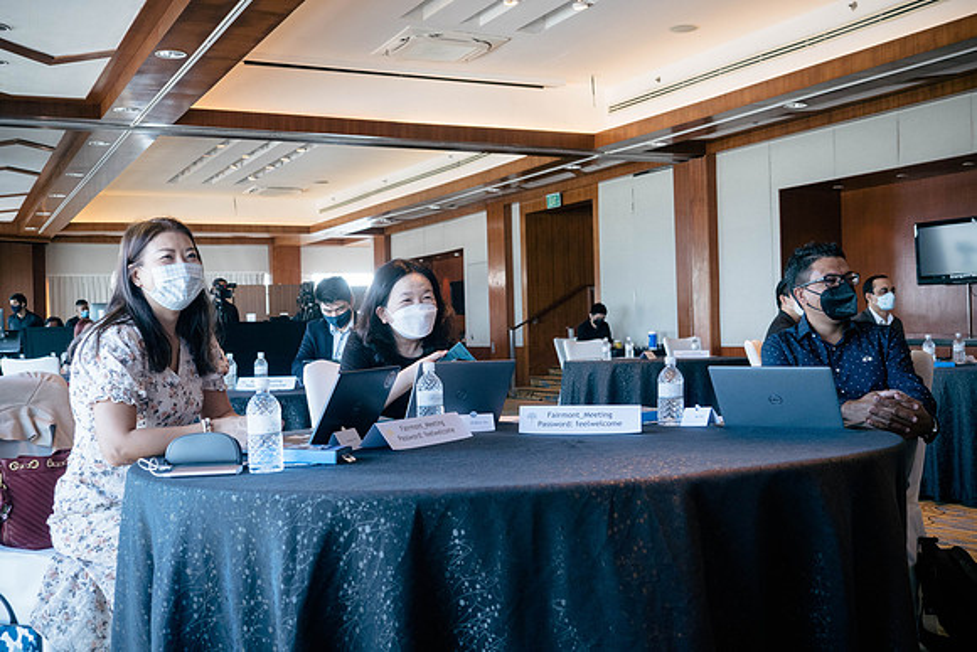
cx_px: 488
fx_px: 1101
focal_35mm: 41
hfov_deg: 47.9
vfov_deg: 33.0
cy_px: 326
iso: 1000
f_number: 2.8
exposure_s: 1/160
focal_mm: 19
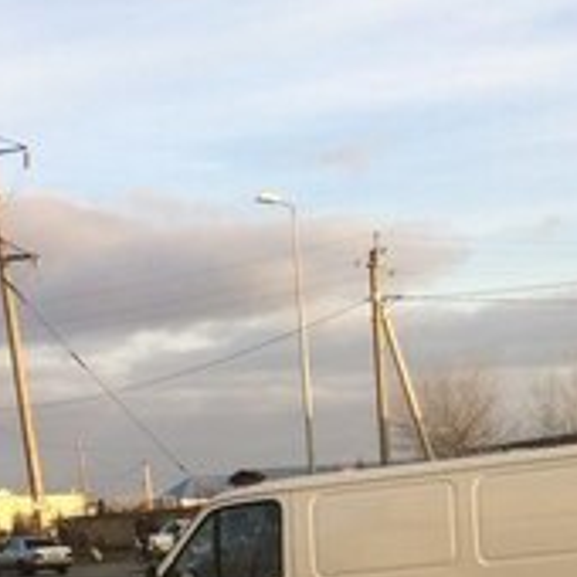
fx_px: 1414
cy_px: 757
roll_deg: +2.8
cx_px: 404
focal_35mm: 75
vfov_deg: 20.9
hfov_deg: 22.9
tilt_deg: -13.5
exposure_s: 1/684
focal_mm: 4.15
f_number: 2.2
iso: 32
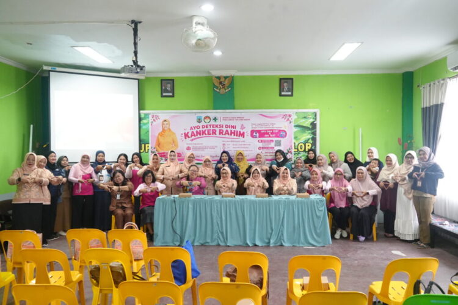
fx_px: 382
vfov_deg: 43.6
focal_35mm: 30
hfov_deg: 61.9
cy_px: 152
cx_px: 229
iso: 6400
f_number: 6.3
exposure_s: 1/100
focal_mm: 30
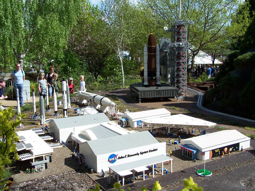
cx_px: 128
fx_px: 295
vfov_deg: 36.0
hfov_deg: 46.8
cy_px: 96
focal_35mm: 40
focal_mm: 6.7
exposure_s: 1/750
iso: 80
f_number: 4
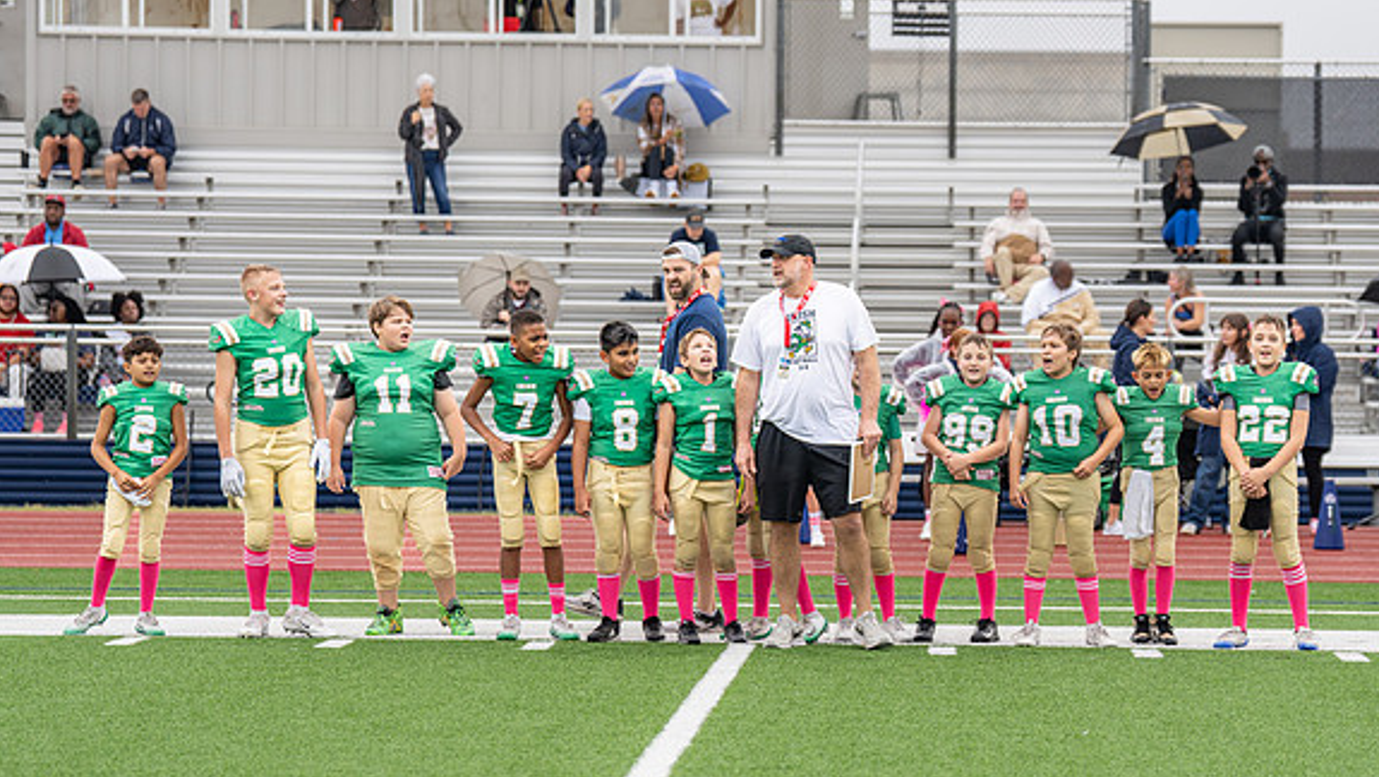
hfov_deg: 15.3
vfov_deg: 8.7
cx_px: 838
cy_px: 454
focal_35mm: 140
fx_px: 5121
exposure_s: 1/1000
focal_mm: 101
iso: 500
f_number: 2.8
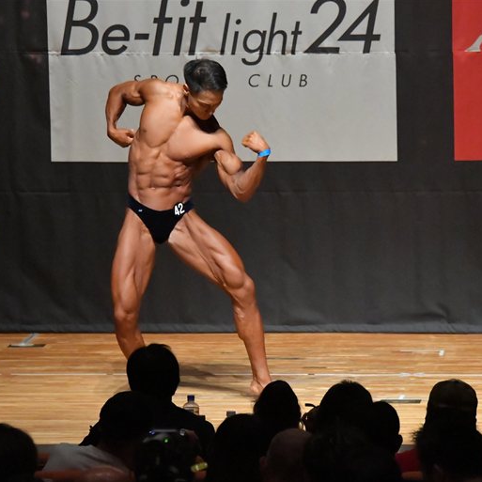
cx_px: 233
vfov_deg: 6.1
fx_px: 4553
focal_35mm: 289
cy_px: 241
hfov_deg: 6.1
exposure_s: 1/400
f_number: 5.6
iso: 12800
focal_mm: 150
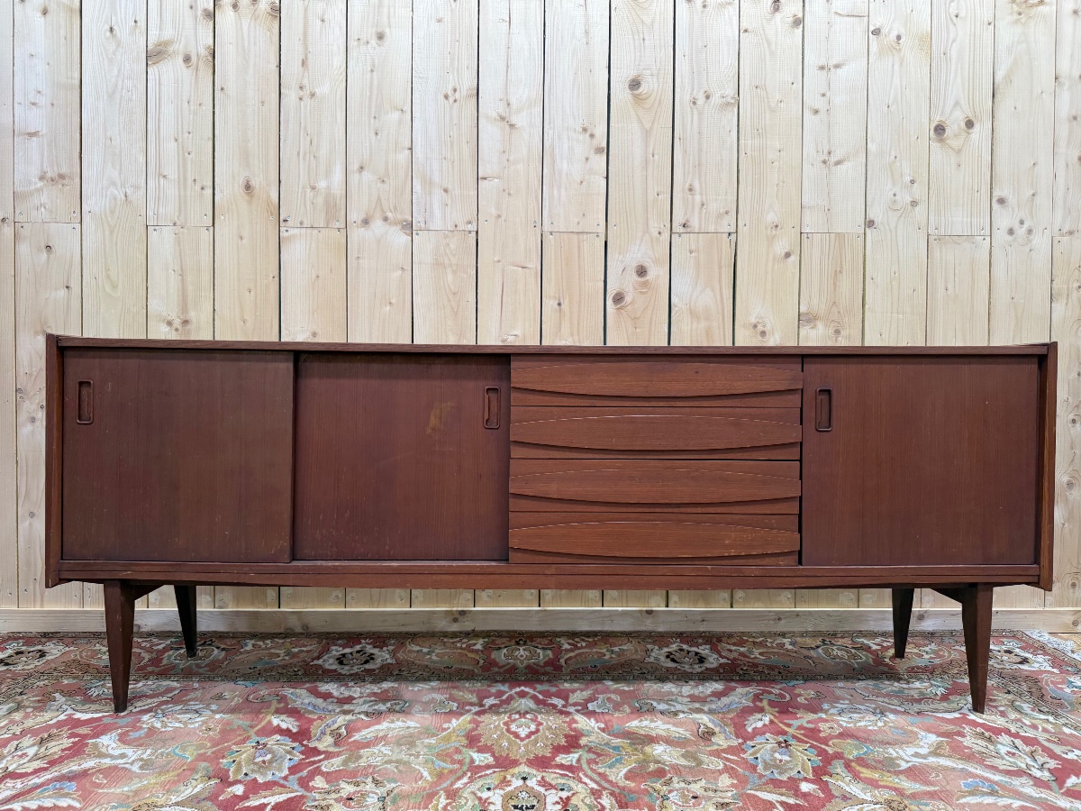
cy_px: 406
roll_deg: -0.6
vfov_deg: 56.8
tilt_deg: -1.1
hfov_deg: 71.6
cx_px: 540
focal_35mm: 24
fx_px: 749
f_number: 1.78
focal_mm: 6.76
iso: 200
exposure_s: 1/100
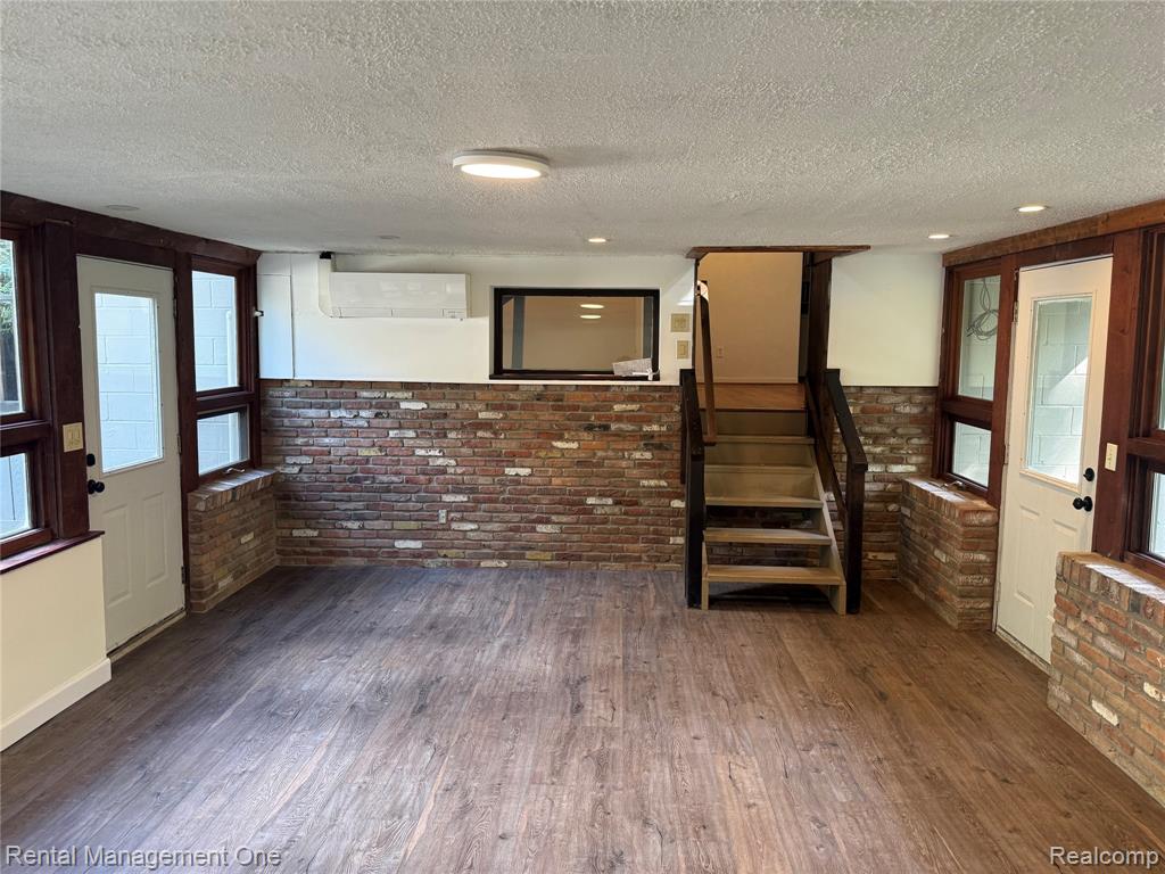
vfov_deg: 56.8
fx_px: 808
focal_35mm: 24
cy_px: 437
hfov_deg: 71.6
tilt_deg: -4.6
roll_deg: -0.2
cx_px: 582
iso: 200
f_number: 1.78
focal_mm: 6.76
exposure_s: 1/83
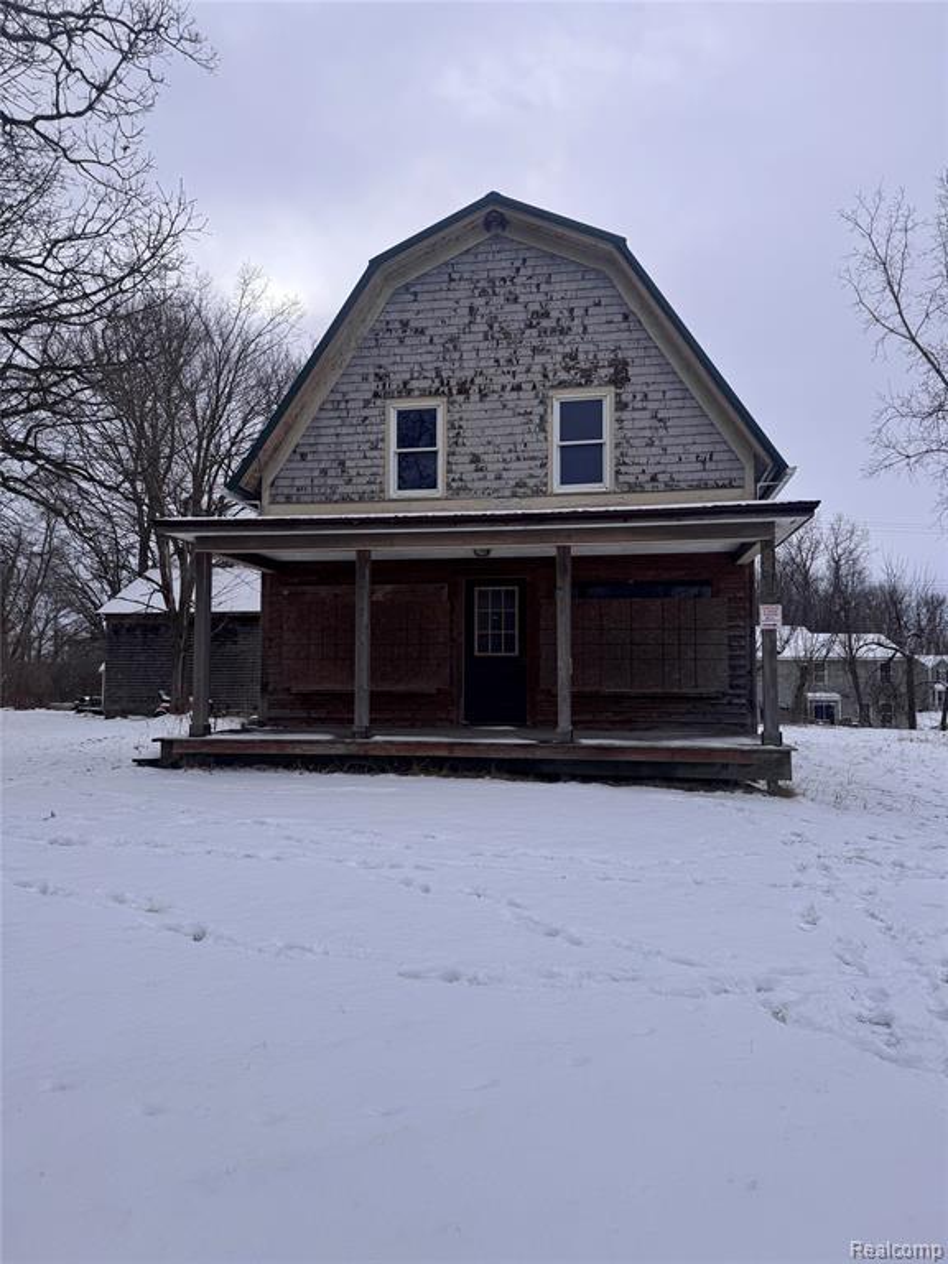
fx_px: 876
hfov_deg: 56.8
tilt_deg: +4.0
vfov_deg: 71.6
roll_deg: +0.1
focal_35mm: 24
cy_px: 632
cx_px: 474
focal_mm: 6.76
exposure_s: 1/4950
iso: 80
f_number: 1.78
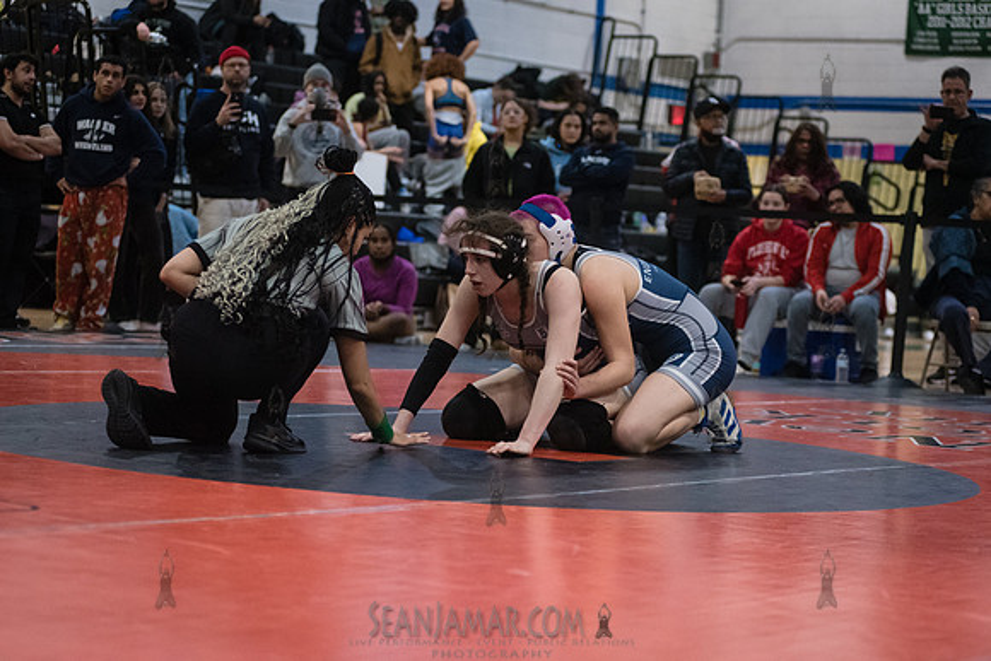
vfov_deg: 15.9
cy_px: 330
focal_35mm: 86
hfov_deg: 23.6
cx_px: 496
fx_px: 2368
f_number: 3.5
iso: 8000
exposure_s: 1/500
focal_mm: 86
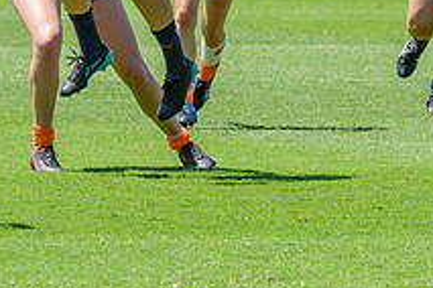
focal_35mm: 794
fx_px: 9549
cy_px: -172
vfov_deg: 1.7
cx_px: 157
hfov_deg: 2.6
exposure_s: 1/1600
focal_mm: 190
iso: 800
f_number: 8
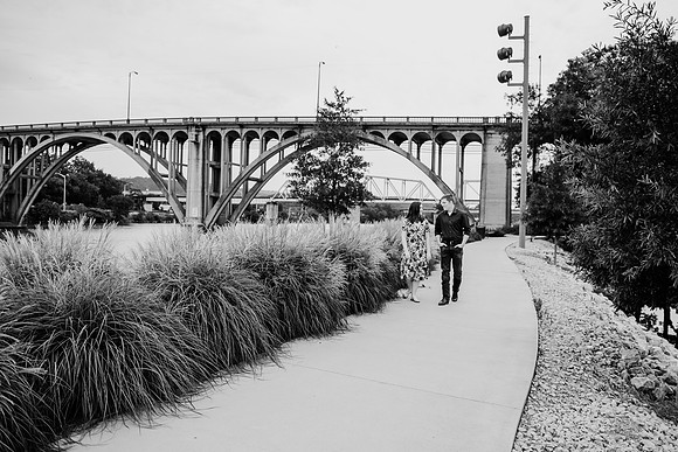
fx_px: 475
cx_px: 349
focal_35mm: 25
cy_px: 226
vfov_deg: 50.9
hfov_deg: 71.0
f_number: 2.8
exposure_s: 1/800
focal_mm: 24
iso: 200
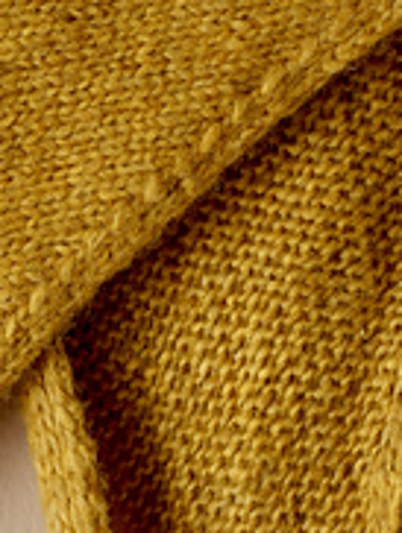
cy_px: 281
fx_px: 2116
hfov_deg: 10.8
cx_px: 31
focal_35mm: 137
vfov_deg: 14.4
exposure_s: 1/200
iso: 200
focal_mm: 25
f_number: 2.2
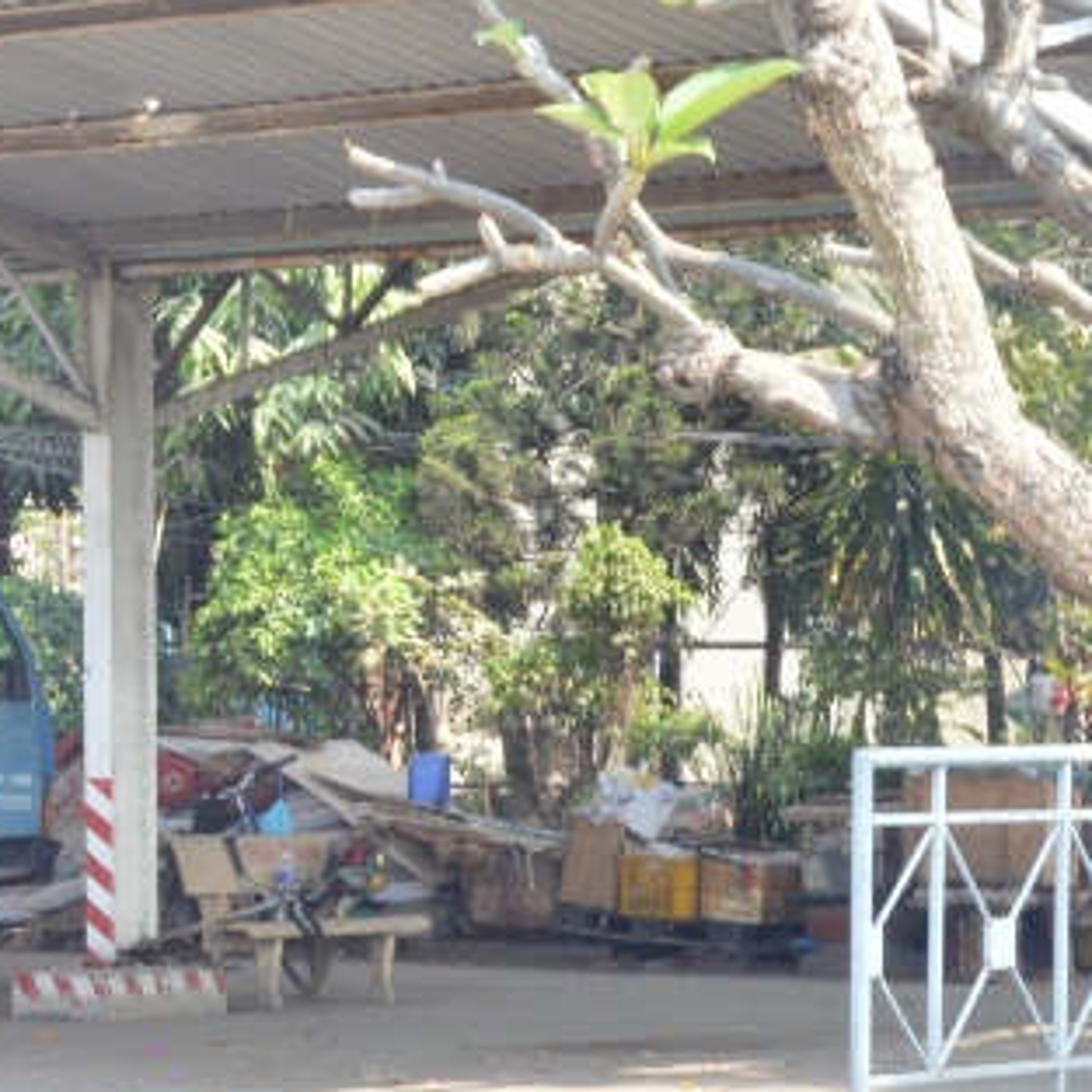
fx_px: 5354
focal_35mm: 150
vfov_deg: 11.6
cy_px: 759
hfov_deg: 11.4
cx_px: -276
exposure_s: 1/30
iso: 400
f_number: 16
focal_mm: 36
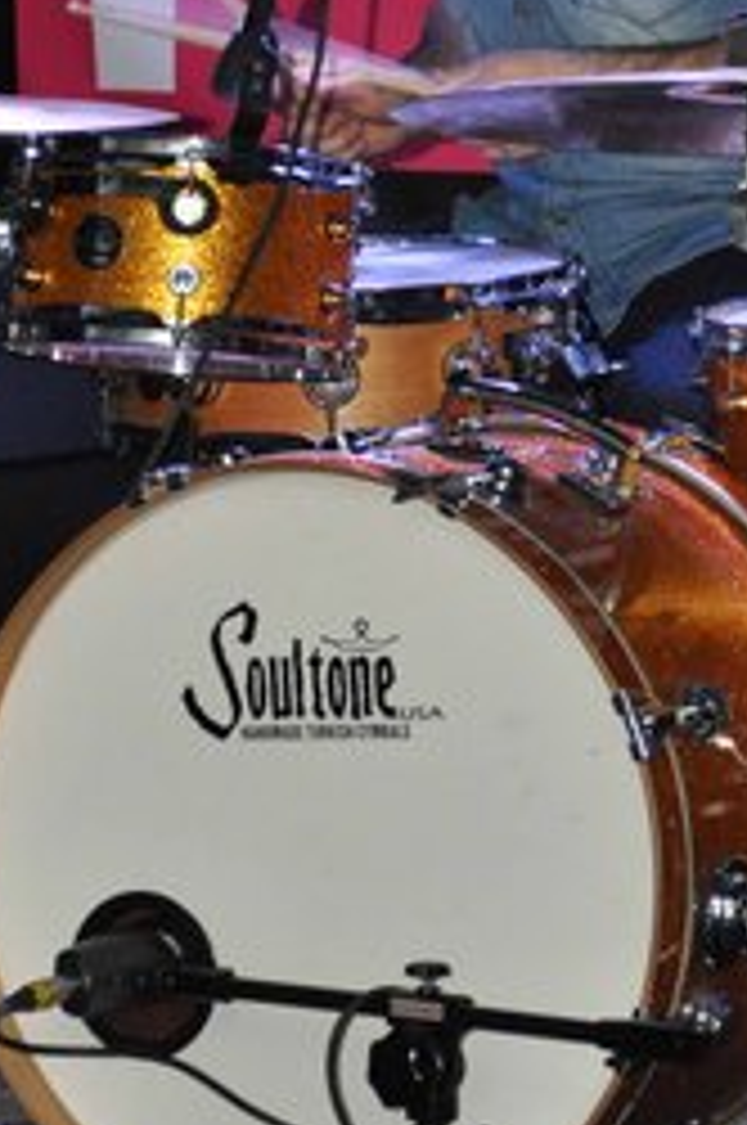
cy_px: 54
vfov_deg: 6.4
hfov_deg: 4.2
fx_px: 10081
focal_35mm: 323
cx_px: 470
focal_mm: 98
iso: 1600
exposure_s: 1/80
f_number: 5.6
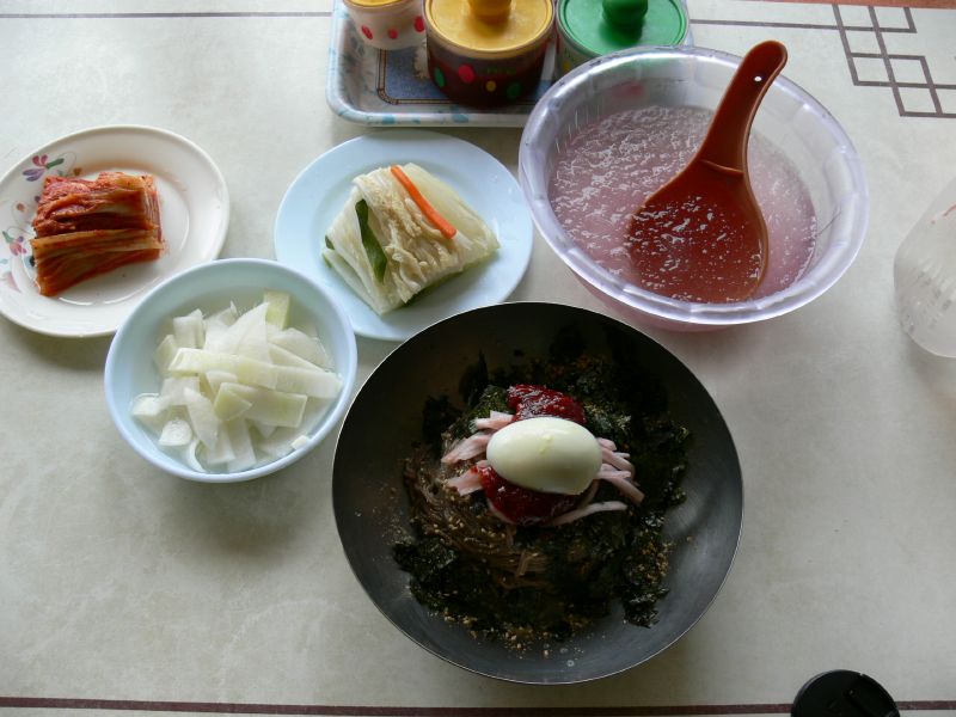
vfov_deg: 40.7
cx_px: 478
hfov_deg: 52.6
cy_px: 358
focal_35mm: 35
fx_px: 967
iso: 80
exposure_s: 1/30
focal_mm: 7.4
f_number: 2.8
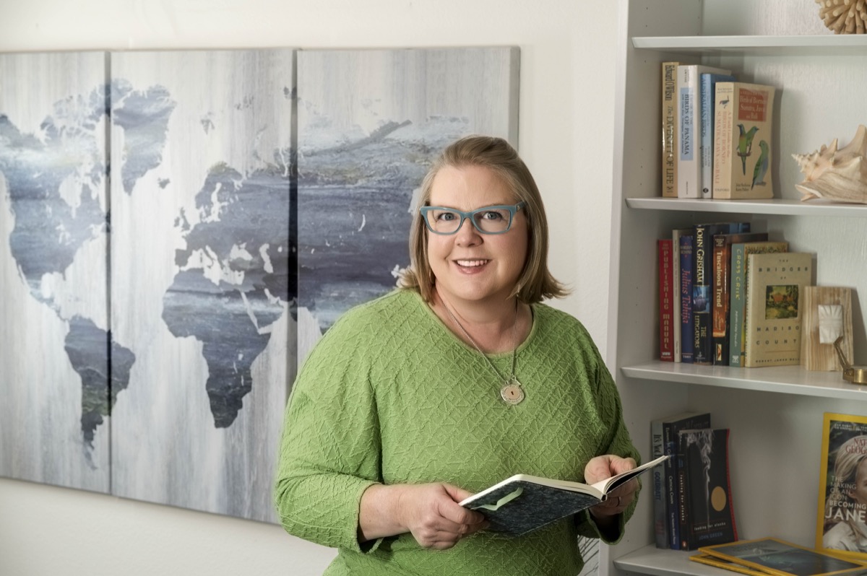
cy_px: 288
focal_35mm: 65
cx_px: 434
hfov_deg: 31.0
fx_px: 1564
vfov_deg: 20.9
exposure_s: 1/15
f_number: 7.1
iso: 200
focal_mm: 65
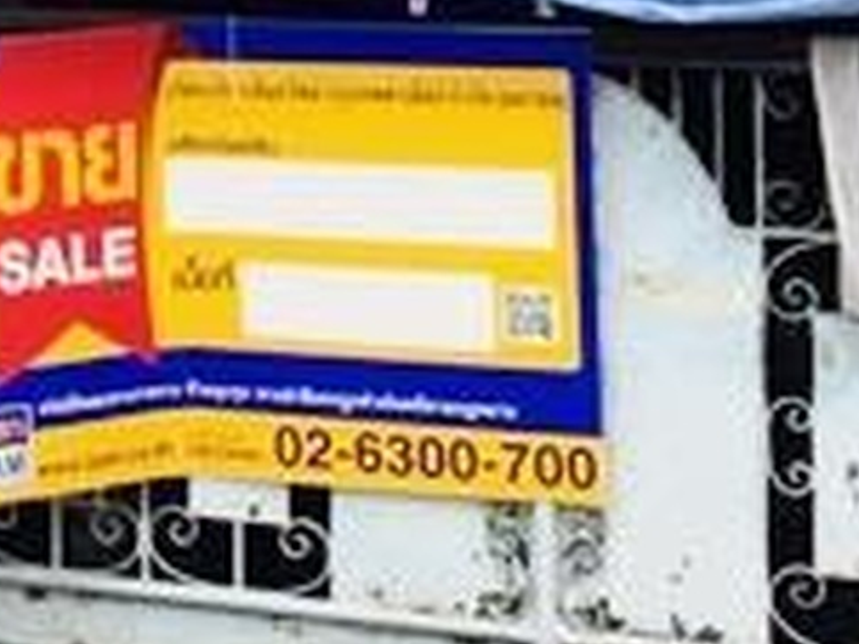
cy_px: -388
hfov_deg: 15.0
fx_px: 3052
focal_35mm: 123
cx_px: -365
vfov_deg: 11.4
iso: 32
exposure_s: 1/1325
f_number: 2.2
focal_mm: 4.15
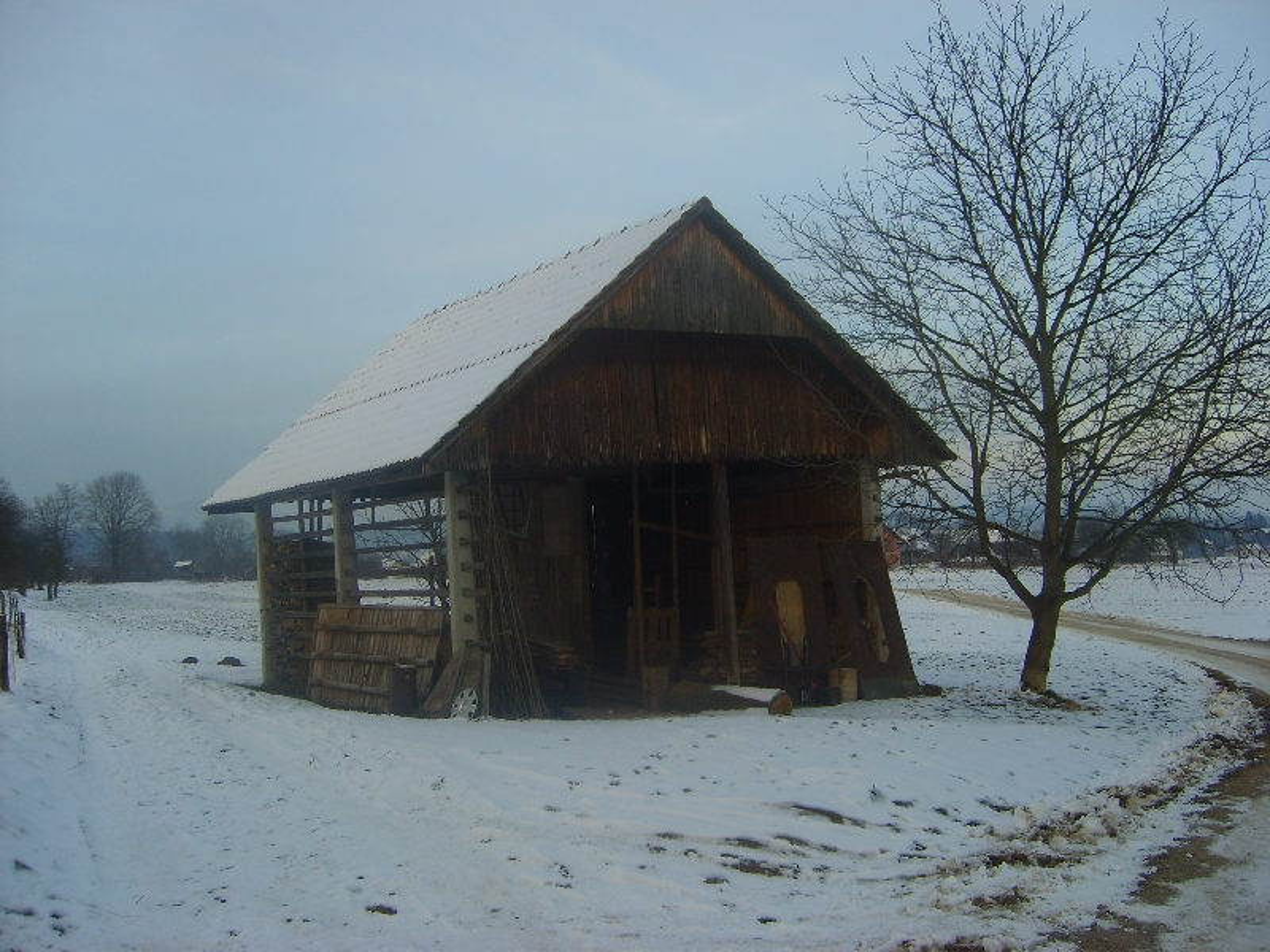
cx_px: 635
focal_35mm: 35
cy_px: 476
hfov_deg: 52.6
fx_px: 1284
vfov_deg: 40.7
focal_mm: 5.8
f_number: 2.8
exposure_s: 1/250
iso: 50
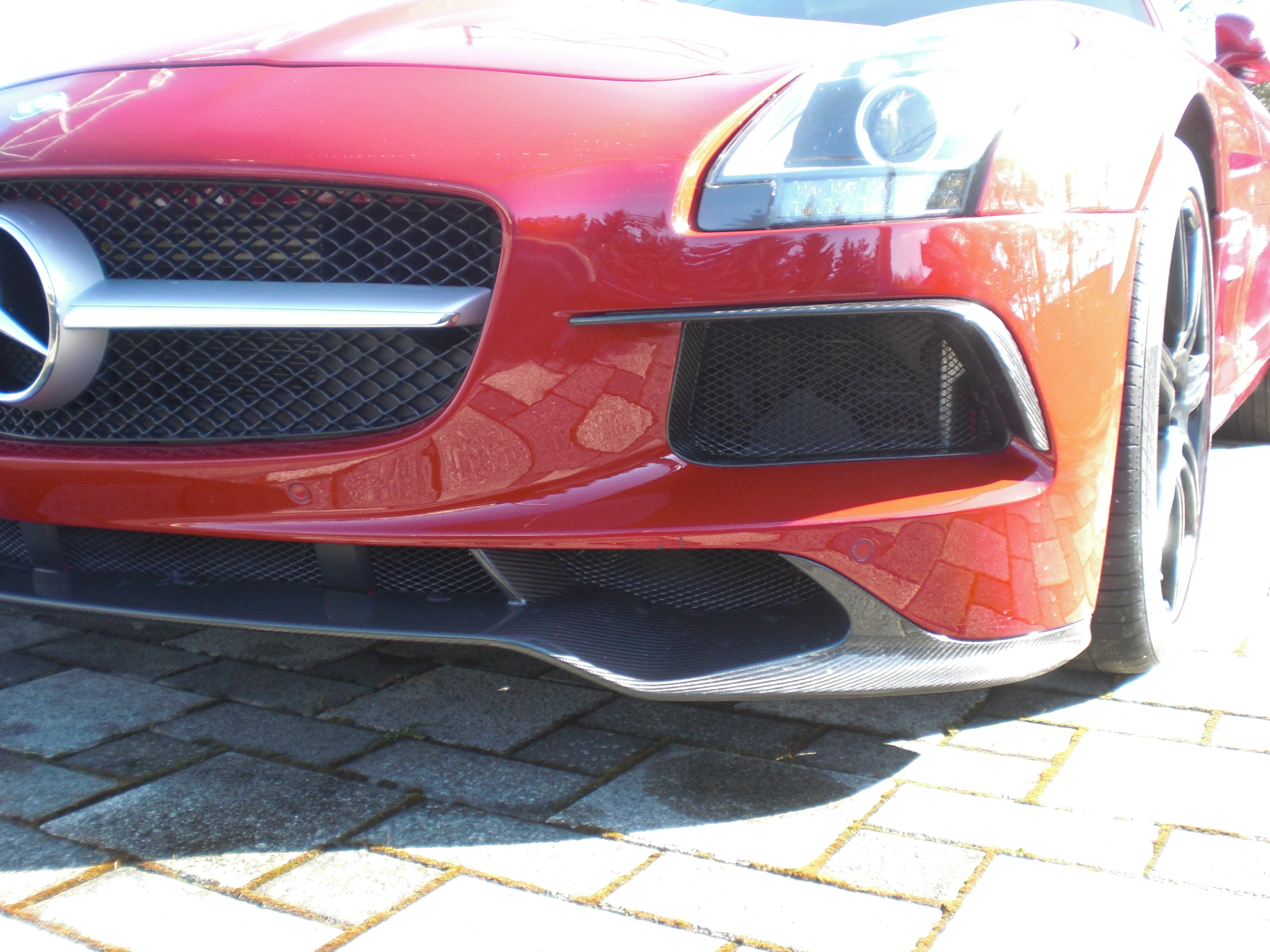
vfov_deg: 37.7
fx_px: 1394
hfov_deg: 49.0
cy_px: 476
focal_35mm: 38
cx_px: 635
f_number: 3.1
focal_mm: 6.3
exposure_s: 1/100
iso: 100
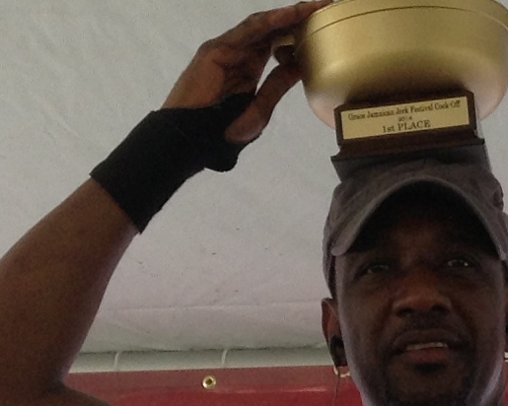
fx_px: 2436
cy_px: 683
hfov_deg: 11.8
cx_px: 483
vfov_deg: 9.2
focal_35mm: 162
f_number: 2.4
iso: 40
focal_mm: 3.3
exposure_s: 1/120
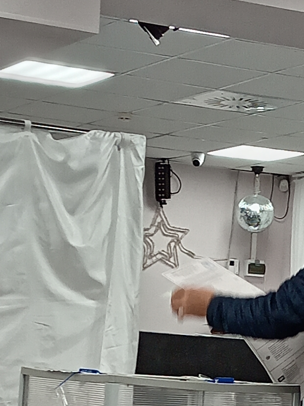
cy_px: 461
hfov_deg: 11.1
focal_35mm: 133
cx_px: 154
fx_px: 1559
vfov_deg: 14.5
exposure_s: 1/25
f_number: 1.8
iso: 366
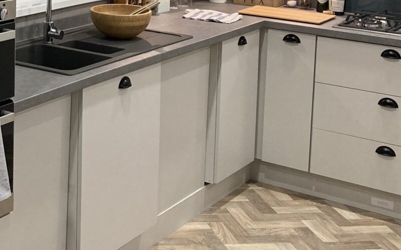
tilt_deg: -5.1
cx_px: 5
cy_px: -49
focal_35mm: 74
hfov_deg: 26.4
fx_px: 809
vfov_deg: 16.9
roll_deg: -1.5
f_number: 1.8
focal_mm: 3.99
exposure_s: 1/50
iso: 125
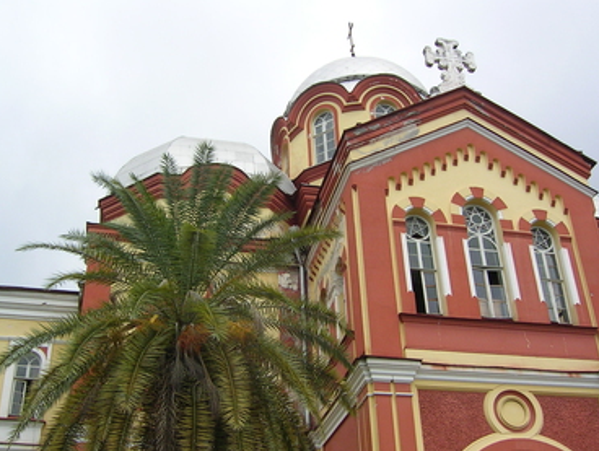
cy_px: 265
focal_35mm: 44
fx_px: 762
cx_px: 303
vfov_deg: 32.9
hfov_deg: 42.9
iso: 50
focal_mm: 5.6
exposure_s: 1/349
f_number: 4.8
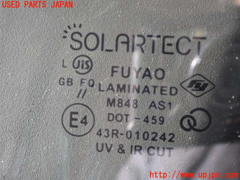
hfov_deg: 19.6
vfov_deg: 14.8
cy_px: 90
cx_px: 120
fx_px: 693
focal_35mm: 100
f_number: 4.9
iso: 320
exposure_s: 1/100
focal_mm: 18
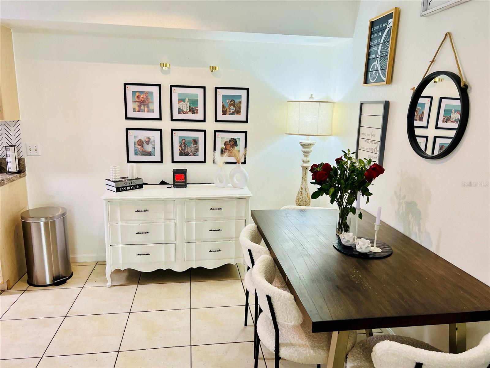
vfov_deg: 53.1
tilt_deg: -12.3
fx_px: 368
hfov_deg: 67.3
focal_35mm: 26
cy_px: 184
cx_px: 245
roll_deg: -0.9
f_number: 1.5
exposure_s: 1/60
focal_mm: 5.7
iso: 160
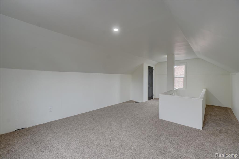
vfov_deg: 77.3
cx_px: 120
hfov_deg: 100.4
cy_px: 80
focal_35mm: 15
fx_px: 100
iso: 400
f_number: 8
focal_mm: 10
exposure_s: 1/10
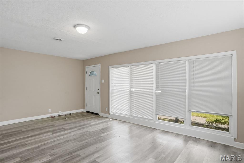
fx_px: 122
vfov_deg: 67.3
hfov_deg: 90.0
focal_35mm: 18
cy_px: 82
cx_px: 122
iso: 320
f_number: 8
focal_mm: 18
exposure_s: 1/25
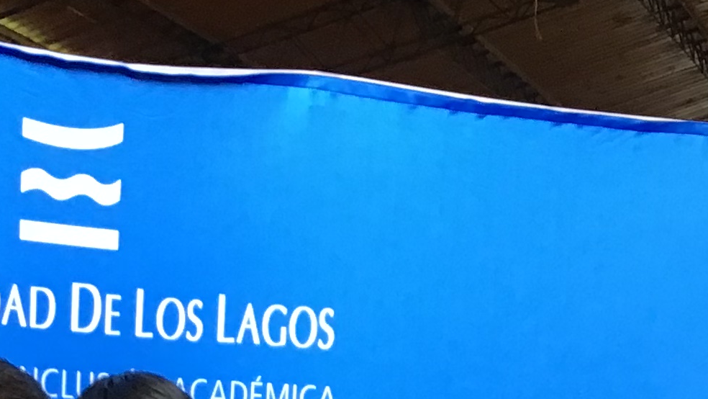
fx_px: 2103
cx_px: 428
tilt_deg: -5.3
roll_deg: -2.6
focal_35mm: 112
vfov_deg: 10.1
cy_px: 784
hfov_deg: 19.1
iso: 64
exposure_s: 1/33
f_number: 2.4
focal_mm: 3.3
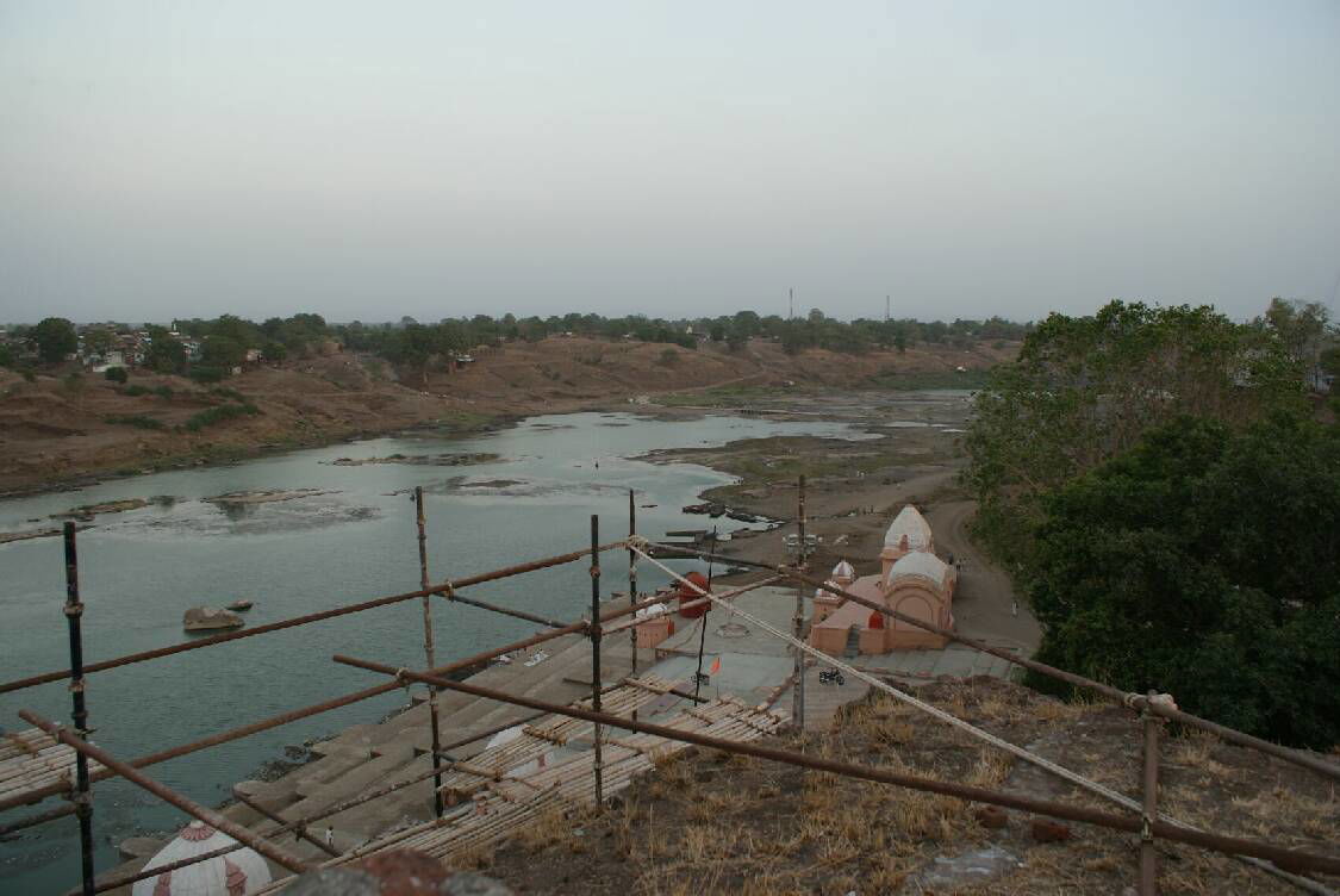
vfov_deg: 48.0
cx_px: 670
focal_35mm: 27
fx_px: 1006
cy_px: 448
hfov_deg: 67.3
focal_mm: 18
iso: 100
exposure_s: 1/40
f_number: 4.5
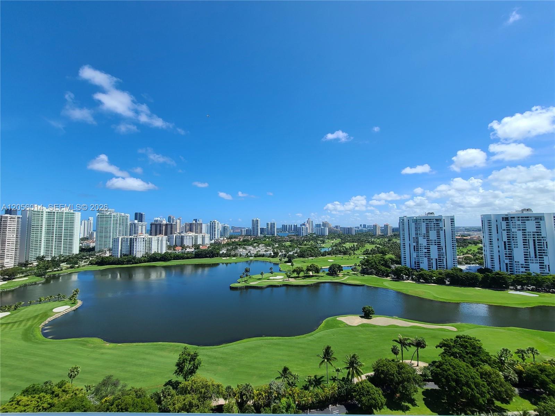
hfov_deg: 106.2
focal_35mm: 13
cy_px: 208
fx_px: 208
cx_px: 278
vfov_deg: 89.9
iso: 50
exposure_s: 1/2163
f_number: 2.2
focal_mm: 2.2
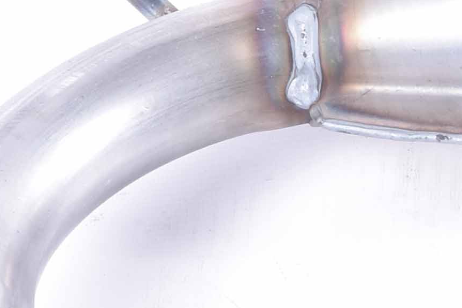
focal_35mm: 354
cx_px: 1036
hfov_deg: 5.6
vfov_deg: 3.9
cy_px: 358
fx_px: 4543
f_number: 16
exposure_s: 1/60
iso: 200
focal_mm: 34
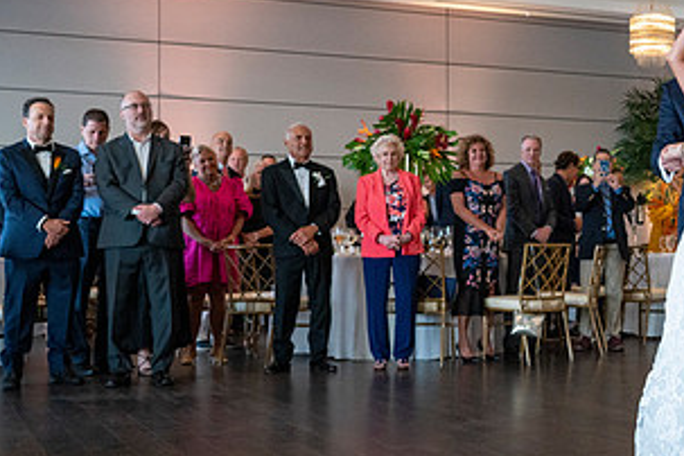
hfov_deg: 29.7
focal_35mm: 65
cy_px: 225
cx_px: 612
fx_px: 1235
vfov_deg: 20.9
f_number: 4
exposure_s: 1/200
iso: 4000
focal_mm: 34
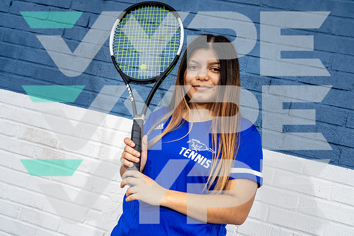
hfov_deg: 50.7
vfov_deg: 35.1
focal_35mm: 38
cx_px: 177
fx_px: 374
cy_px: 118
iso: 100
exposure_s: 1/125
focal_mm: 38
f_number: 8
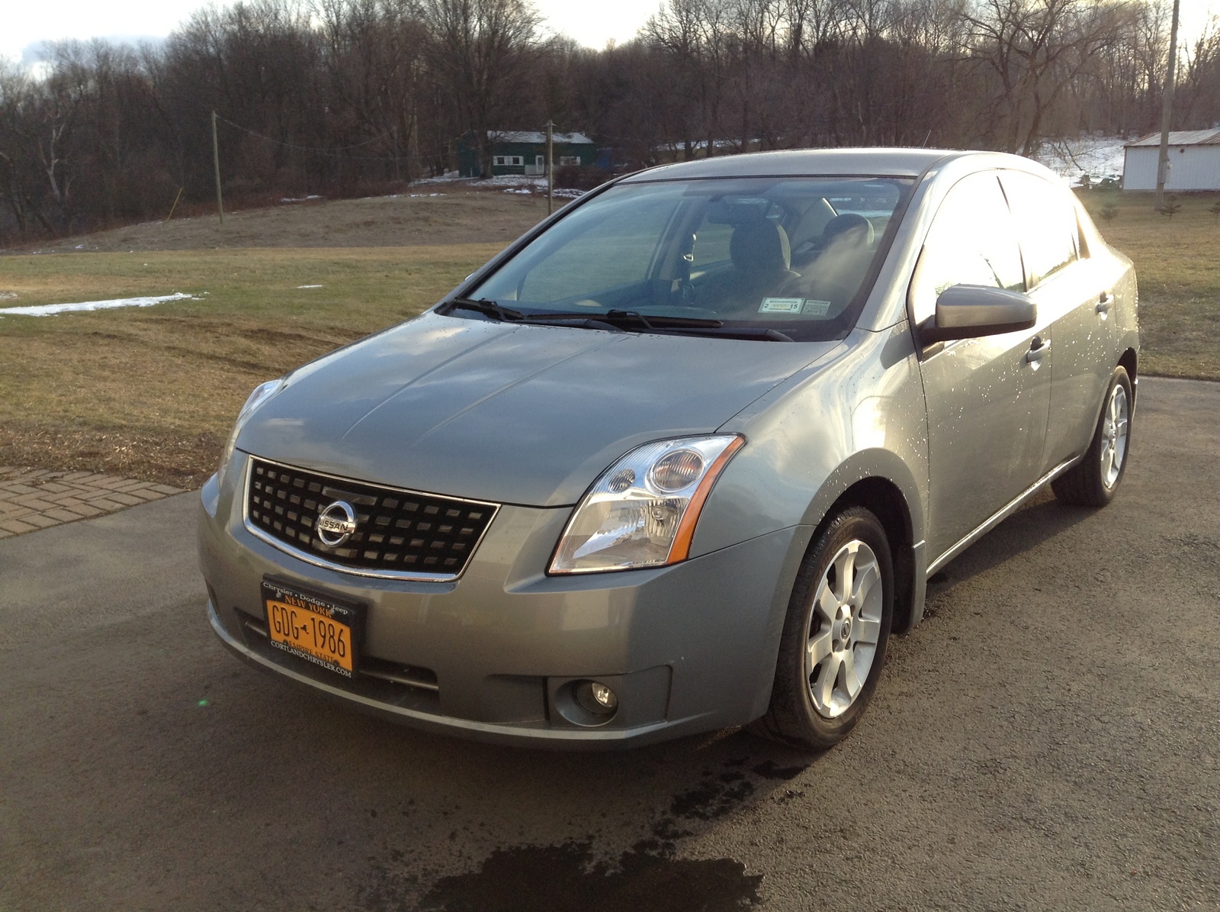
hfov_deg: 55.4
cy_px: 456
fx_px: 1161
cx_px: 610
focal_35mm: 33
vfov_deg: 42.8
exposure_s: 1/201
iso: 32
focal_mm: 3.3
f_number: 2.4
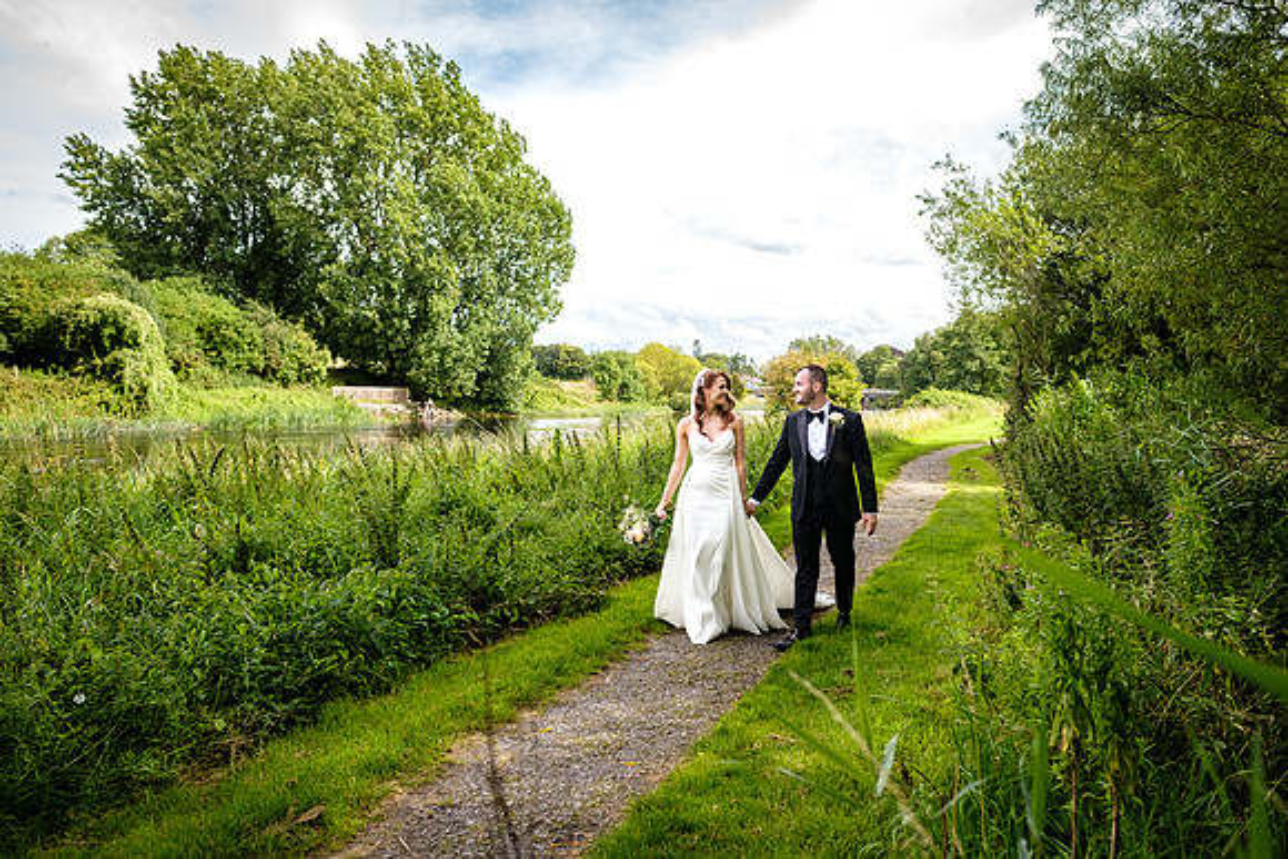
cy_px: 430
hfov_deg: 72.1
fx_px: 884
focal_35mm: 25
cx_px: 644
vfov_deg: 51.8
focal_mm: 16
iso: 200
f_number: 2.5
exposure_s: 1/1000
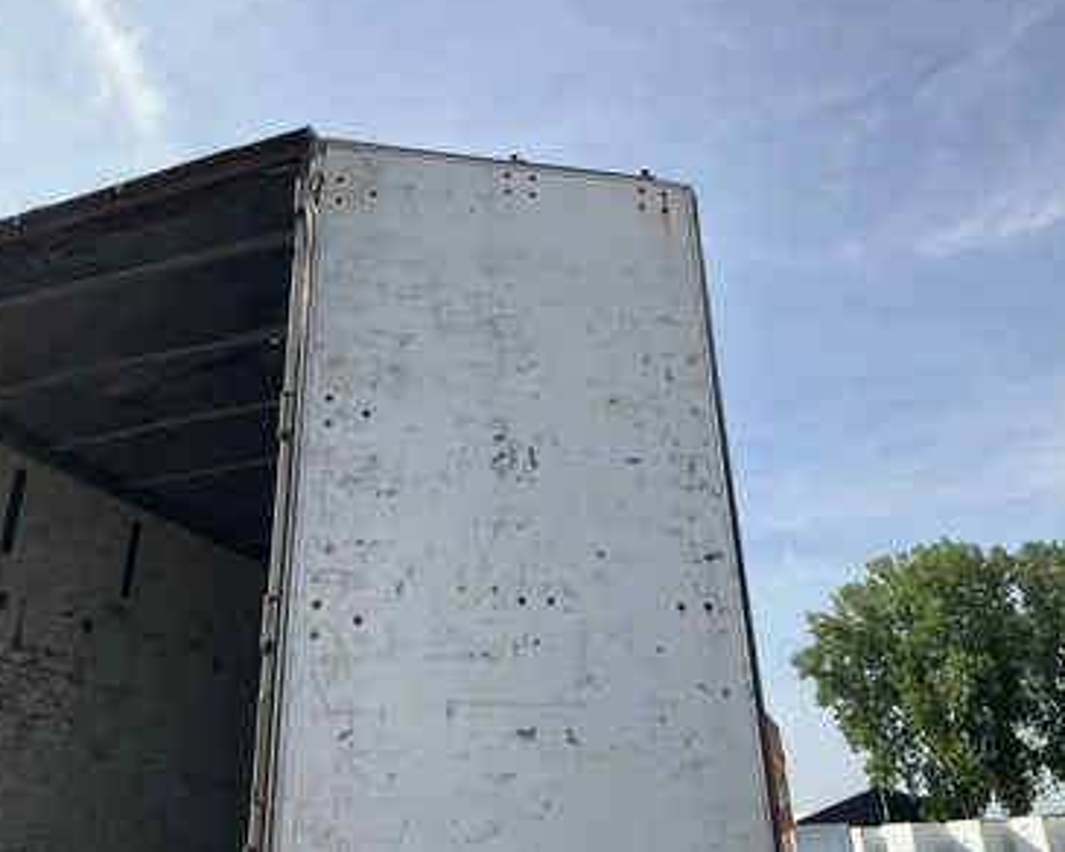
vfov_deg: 47.1
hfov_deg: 57.2
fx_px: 977
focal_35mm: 31
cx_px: 516
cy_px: 417
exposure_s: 1/1730
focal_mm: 3
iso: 25
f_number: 1.8
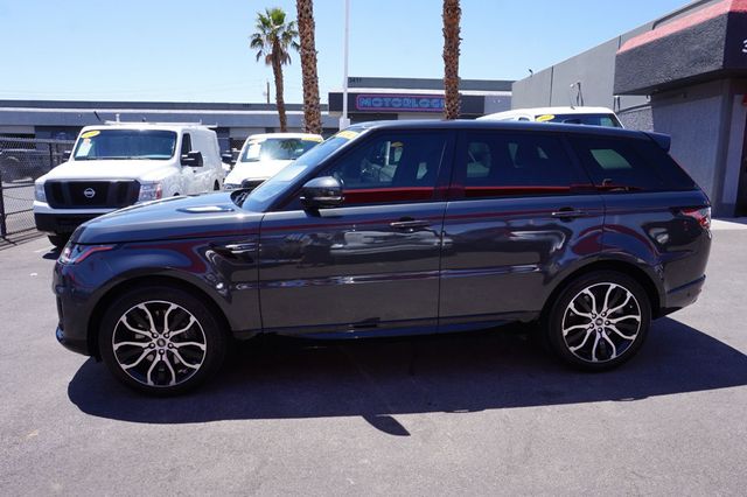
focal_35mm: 24
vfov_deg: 53.1
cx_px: 374
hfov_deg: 73.8
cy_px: 248
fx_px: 498
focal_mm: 16
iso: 100
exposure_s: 1/80
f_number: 11
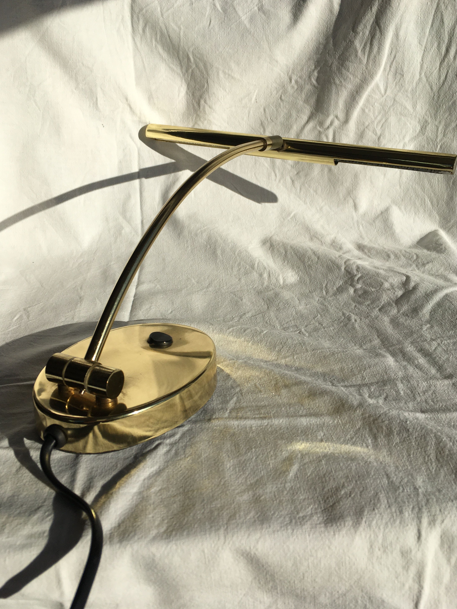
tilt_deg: -27.0
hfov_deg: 46.8
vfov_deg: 60.0
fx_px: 528
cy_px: 300
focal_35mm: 30
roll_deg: +1.9
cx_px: 236
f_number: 2.2
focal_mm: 4.15
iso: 25
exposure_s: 1/3344
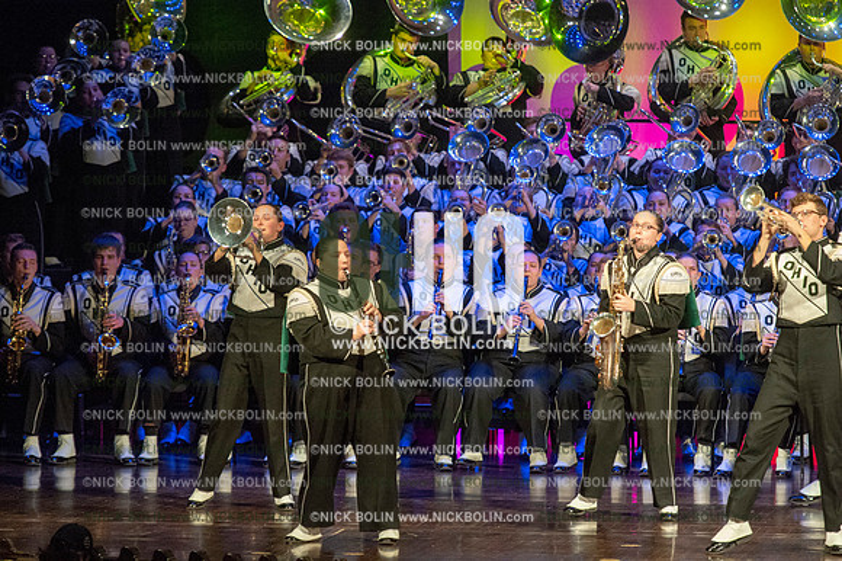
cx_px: 421
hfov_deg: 8.6
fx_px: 5610
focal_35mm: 240
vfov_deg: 5.7
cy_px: 280
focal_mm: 240
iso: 8000
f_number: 5.6
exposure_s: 1/250
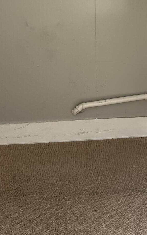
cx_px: 134
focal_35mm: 53
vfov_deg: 36.0
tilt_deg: -7.9
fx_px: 340
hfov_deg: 23.7
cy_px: 26
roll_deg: -0.6
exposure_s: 1/121
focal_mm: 6.76
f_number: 1.78
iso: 100
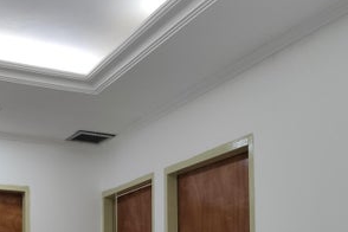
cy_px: 253
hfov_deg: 37.7
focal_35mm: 52
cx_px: 111
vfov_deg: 24.3
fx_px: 503
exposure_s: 1/60
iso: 250
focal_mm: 6.19
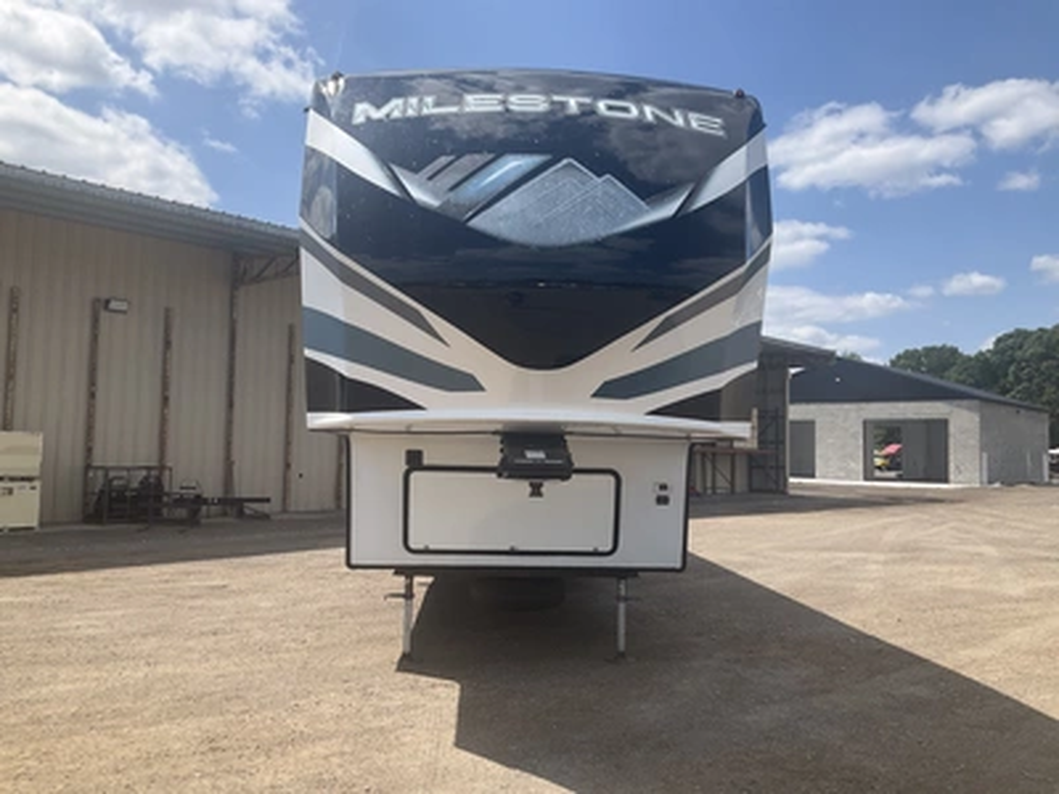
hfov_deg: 61.7
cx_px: 530
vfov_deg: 48.2
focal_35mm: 29
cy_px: 397
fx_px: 887
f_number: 1.8
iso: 25
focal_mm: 3
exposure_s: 1/1730
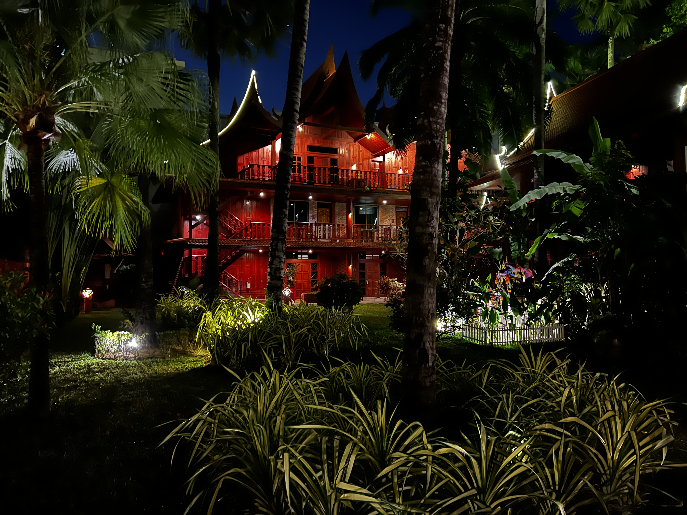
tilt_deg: +1.4
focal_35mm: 26
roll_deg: +0.8
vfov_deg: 53.1
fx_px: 516
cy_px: 258
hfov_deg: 67.3
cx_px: 344
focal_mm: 5.7
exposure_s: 1/5
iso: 1000
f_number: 1.5
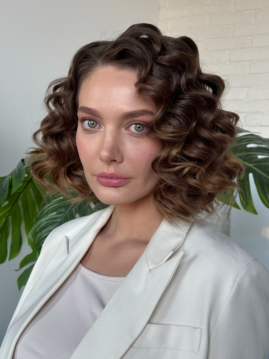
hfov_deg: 30.3
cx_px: 134
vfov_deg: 39.7
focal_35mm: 48
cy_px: 180
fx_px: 497
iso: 80
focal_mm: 6.76
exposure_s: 1/100
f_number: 1.78
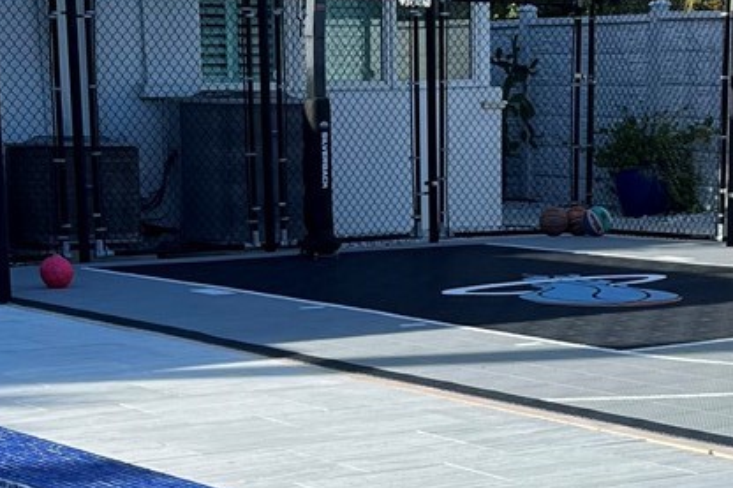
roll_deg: +0.9
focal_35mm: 104
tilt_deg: -12.4
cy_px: 551
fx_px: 2117
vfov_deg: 12.9
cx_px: 465
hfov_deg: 19.6
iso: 50
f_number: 1.5
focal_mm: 5.7
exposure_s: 1/1972
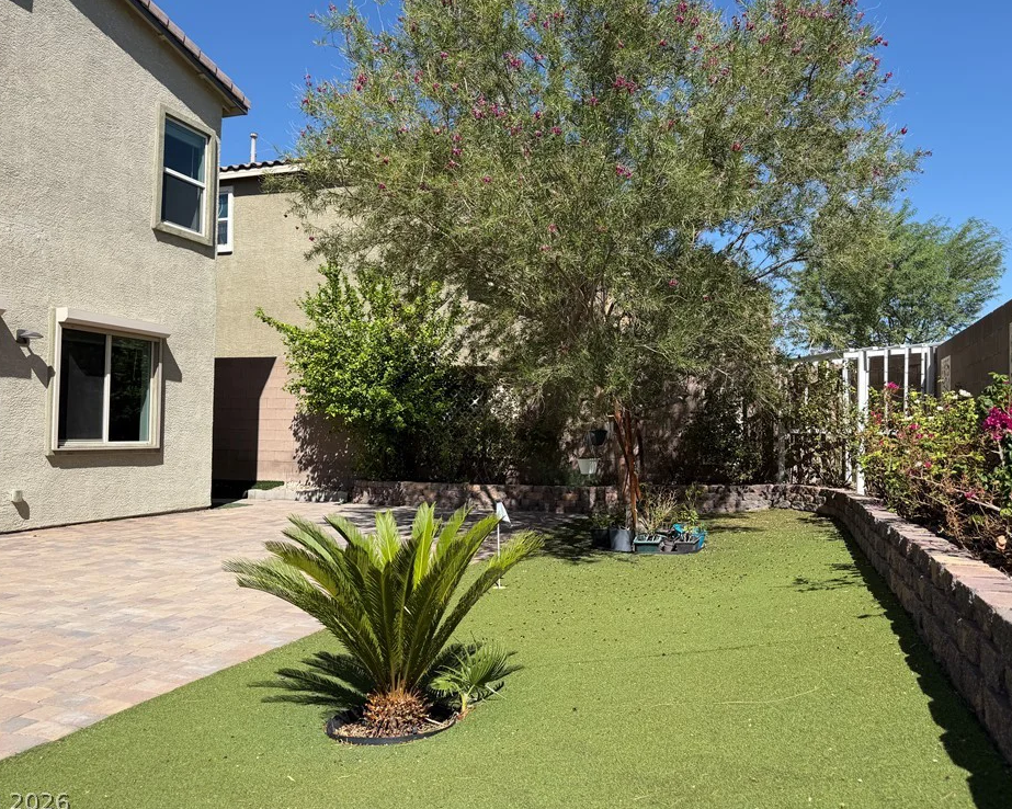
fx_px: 779
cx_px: 511
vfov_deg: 54.9
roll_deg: -1.1
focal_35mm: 26
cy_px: 399
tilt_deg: +2.5
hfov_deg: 66.0
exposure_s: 1/4405
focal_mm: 6.76
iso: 80
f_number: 1.78
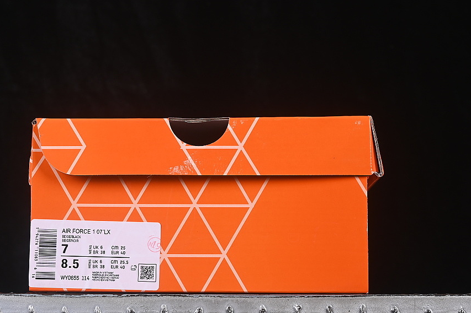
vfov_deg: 14.4
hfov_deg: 21.4
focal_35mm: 95
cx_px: 199
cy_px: 170
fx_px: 1242
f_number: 8
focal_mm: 50
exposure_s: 1/80
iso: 160
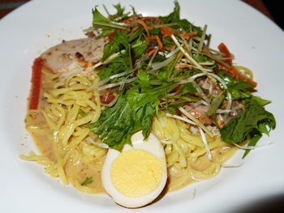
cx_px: 142
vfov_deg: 36.9
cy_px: 106
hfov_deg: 47.8
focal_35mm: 39
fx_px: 320
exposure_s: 1/60
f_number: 3.5
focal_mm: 14
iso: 100
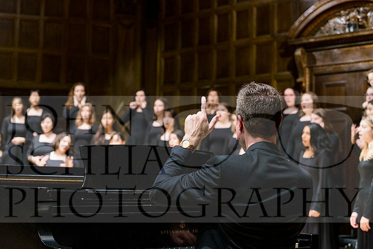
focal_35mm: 70
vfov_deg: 19.5
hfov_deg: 28.8
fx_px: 725
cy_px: 124
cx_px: 186
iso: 1600
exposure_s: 1/320
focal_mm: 70
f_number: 4.5
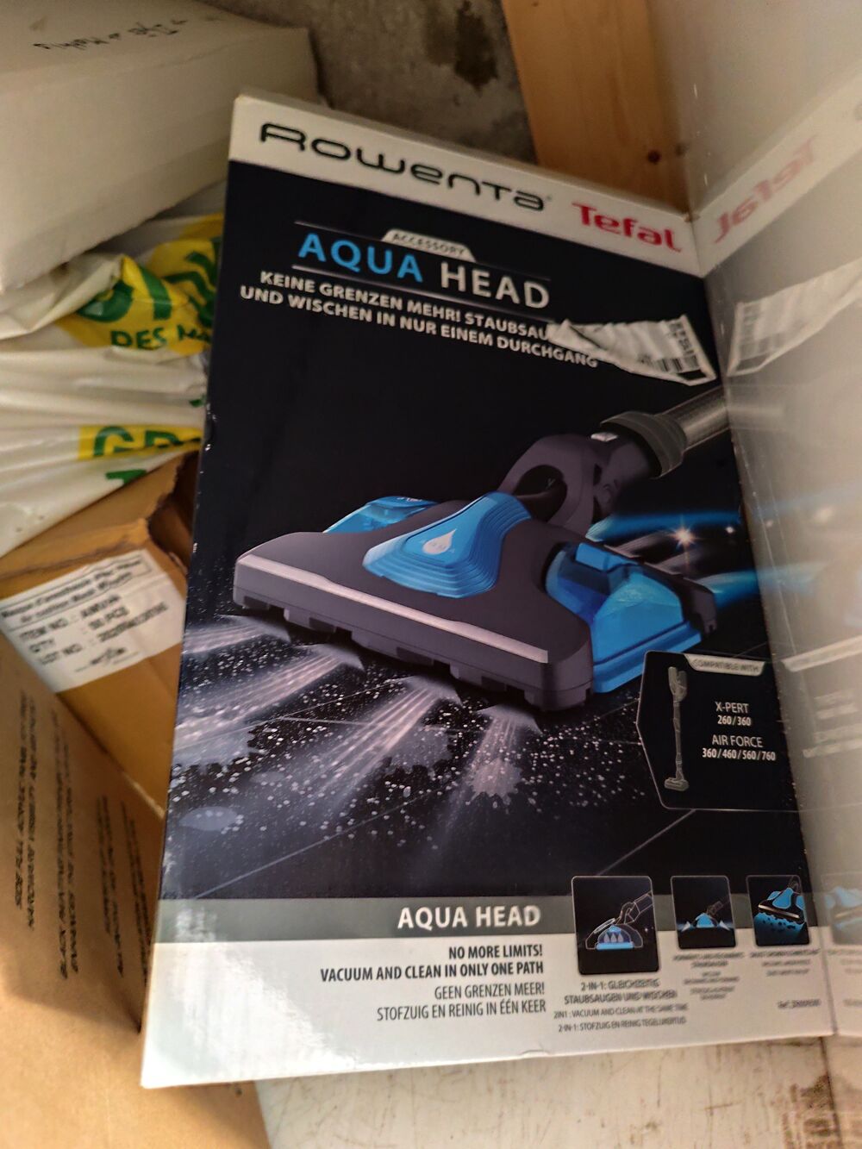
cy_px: 574
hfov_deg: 58.9
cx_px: 431
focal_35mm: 23
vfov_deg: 73.9
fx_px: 764
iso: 6400
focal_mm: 6.14
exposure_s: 1/10
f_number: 1.65
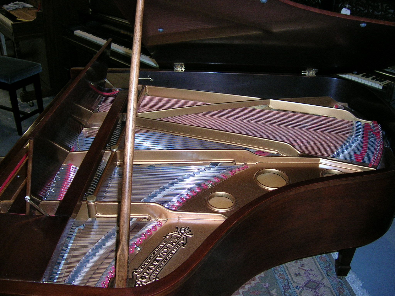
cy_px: 148
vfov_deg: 40.7
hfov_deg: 52.6
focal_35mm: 35
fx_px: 399
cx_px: 198
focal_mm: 5.4
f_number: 2.8
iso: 93
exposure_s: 1/60.1
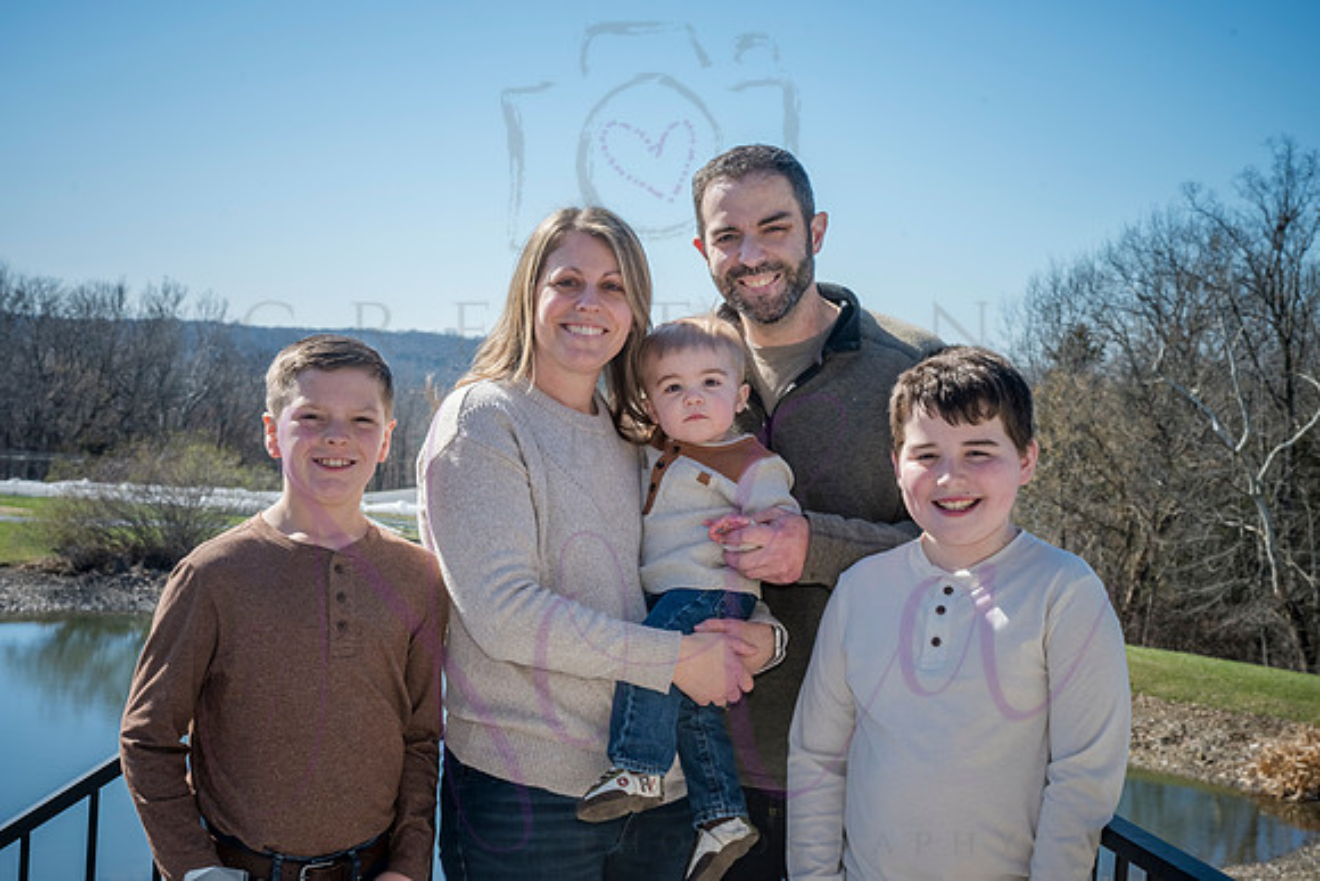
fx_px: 2090
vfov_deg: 23.8
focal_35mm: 57
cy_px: 440
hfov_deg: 35.0
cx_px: 660
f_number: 13
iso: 400
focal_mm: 57
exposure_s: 1/320
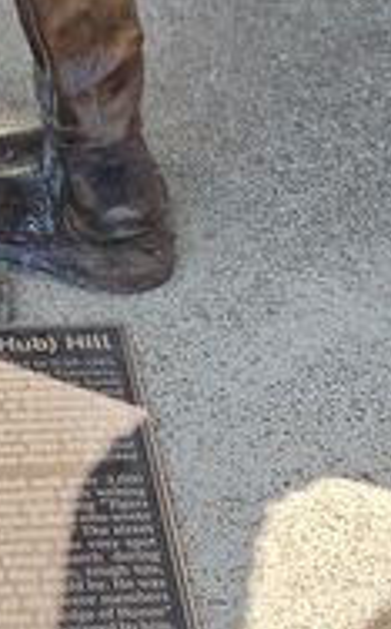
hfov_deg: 12.5
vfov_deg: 16.6
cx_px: 40
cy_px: -519
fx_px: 1779
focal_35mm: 104
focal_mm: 5.4
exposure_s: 1/1761
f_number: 1.8
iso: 80
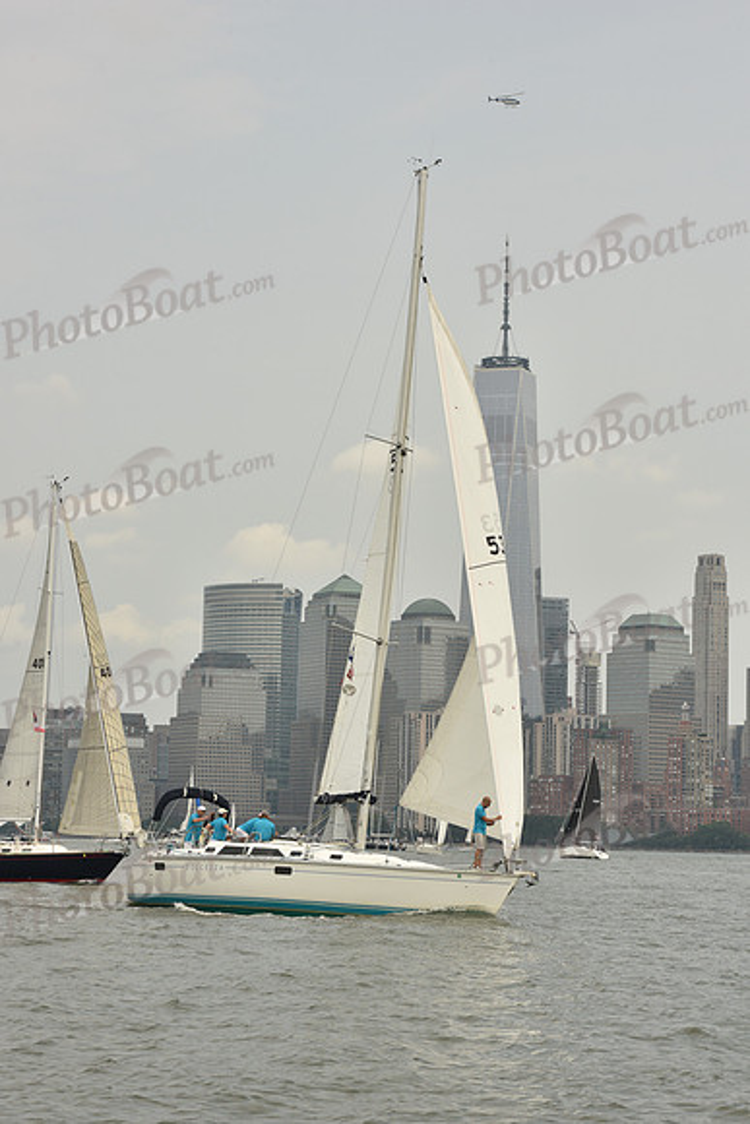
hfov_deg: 15.9
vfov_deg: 23.6
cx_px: 375
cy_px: 562
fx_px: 2686
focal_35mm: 86
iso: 250
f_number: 11
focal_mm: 86
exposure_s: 1/640
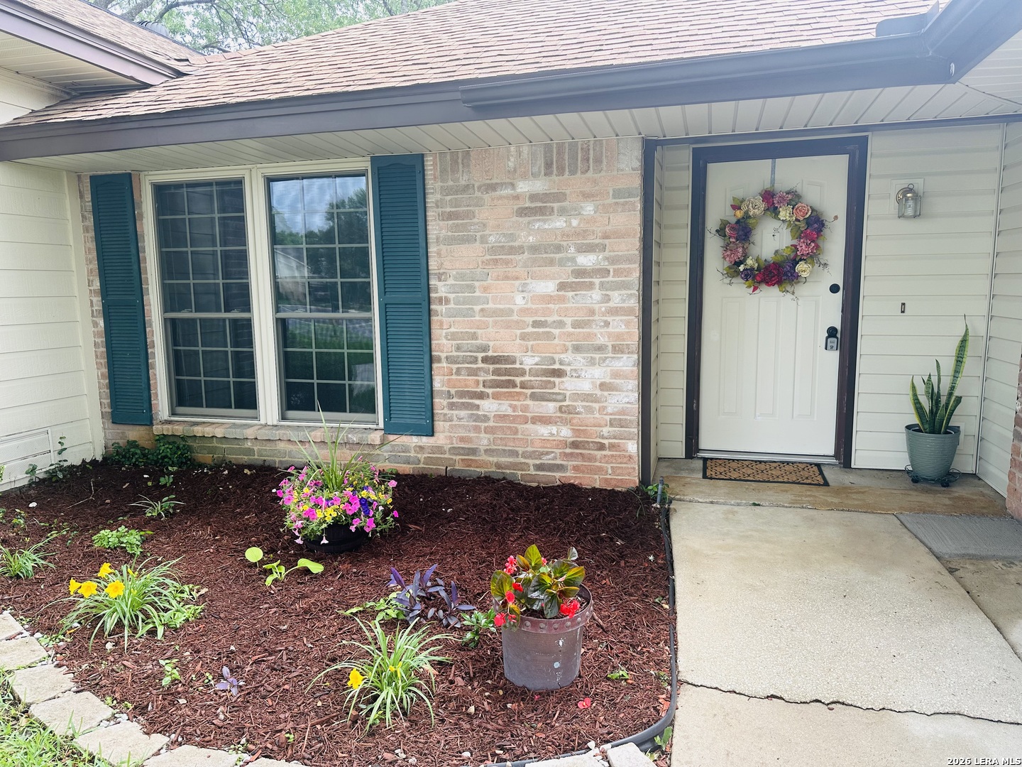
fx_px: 709
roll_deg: +0.1
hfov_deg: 71.6
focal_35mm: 24
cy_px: 384
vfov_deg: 56.8
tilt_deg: -7.4
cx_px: 511
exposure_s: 1/306
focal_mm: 6.86
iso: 80
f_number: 1.78
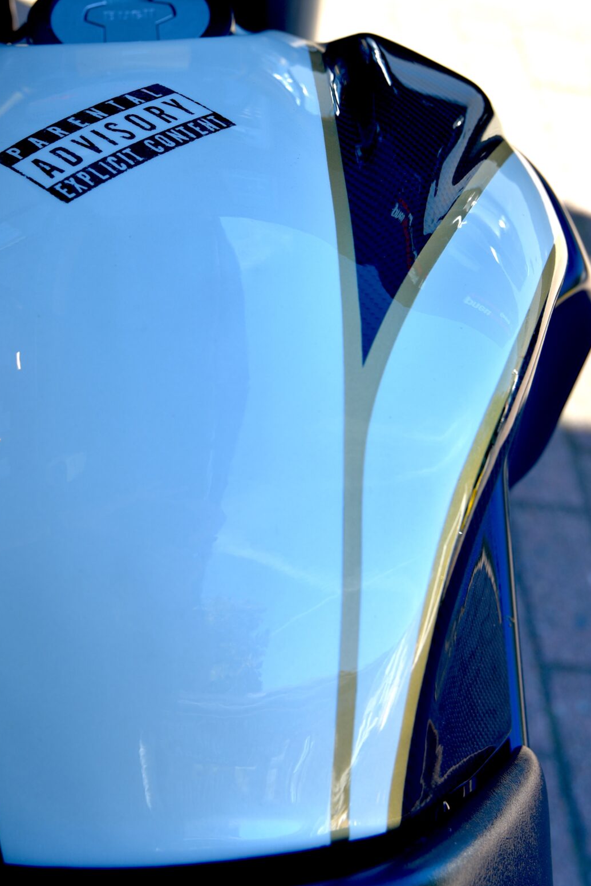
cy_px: 273
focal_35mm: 66
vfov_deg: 30.2
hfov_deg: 20.5
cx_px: 169
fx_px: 1624
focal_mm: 40
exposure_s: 1/100
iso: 100
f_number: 5
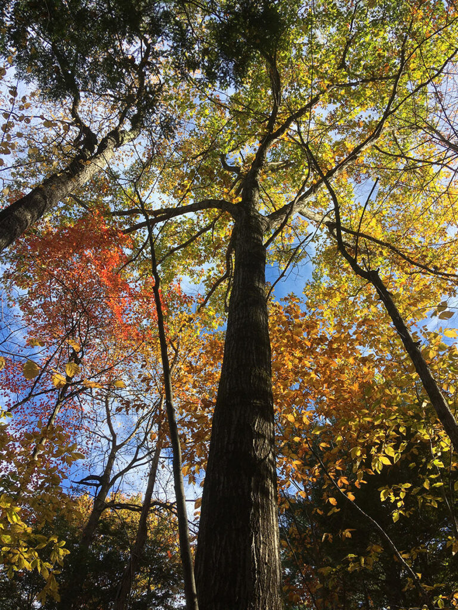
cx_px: 229
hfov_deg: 48.2
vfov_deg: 61.7
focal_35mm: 29
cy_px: 305
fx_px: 512
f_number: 2.2
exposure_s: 1/663
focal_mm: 4.15
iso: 25
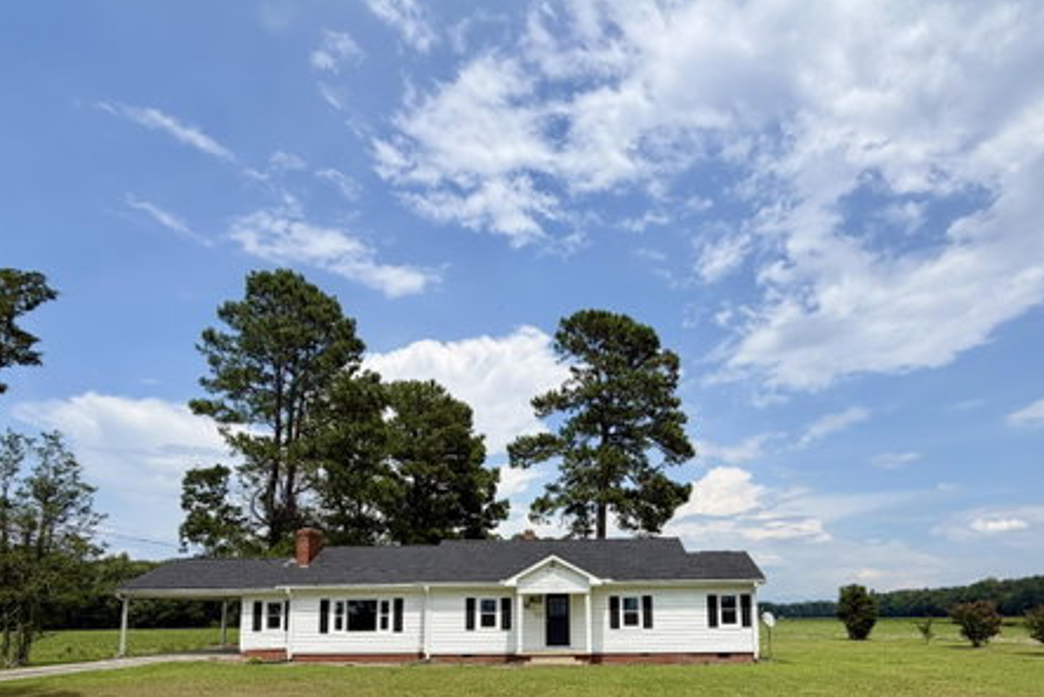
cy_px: 549
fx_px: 609
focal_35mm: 21
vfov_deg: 55.7
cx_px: 569
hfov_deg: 81.0
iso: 20
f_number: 2.2
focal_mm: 2.22
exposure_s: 1/1211
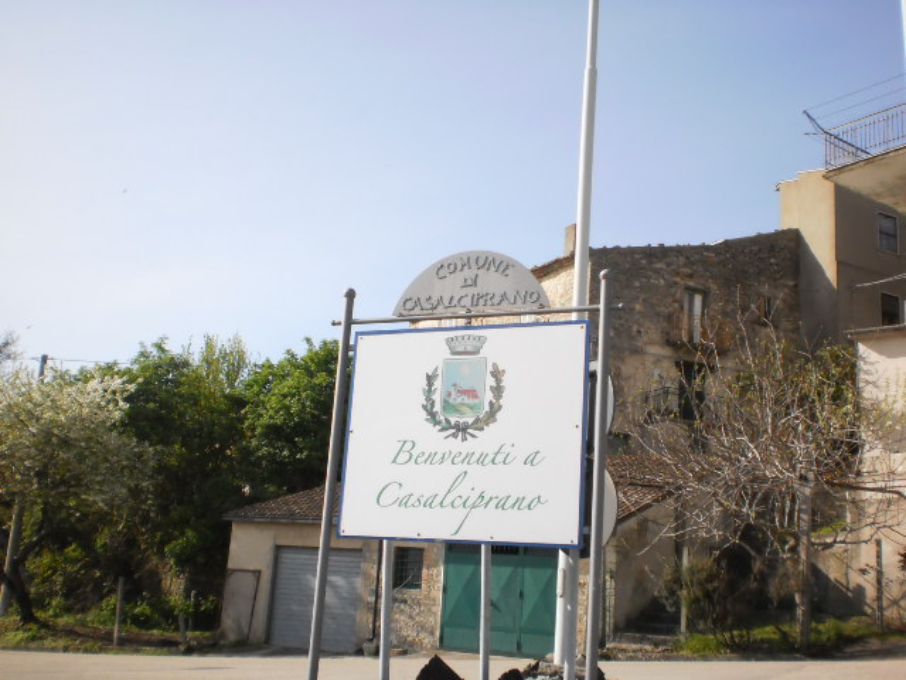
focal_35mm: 42
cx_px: 453
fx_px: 1099
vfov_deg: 34.3
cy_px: 340
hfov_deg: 44.8
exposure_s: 1/2000
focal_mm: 7.4
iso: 400
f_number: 4.9
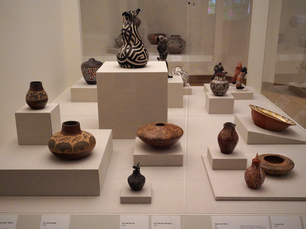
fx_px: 345
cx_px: 151
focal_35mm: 39
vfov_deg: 36.8
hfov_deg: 47.9
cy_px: 114
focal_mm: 36
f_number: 5.6
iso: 12800
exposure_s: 1/100
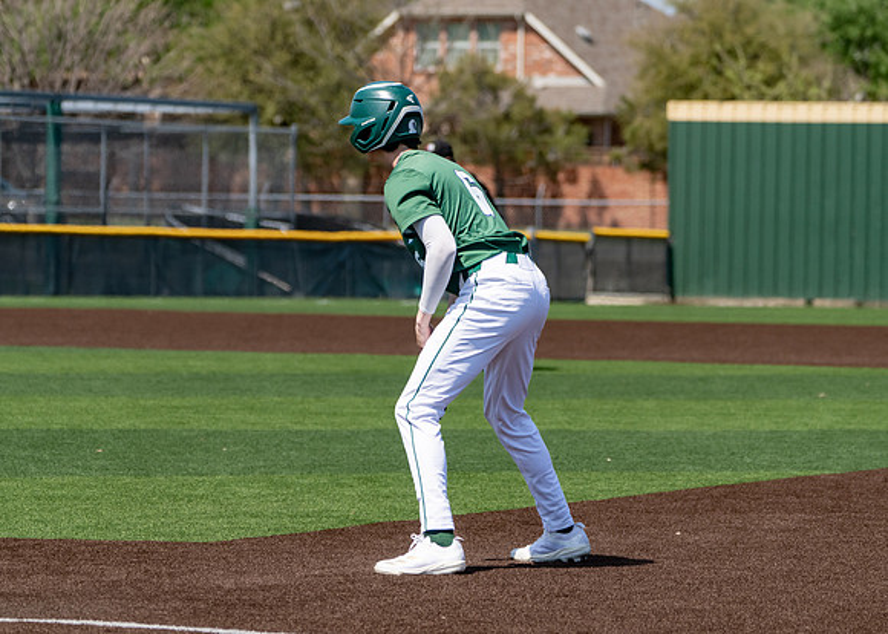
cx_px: 442
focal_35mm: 249
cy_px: 318
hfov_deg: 8.1
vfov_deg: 5.8
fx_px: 6268
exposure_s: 1/2500
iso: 800
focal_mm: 235
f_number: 7.1
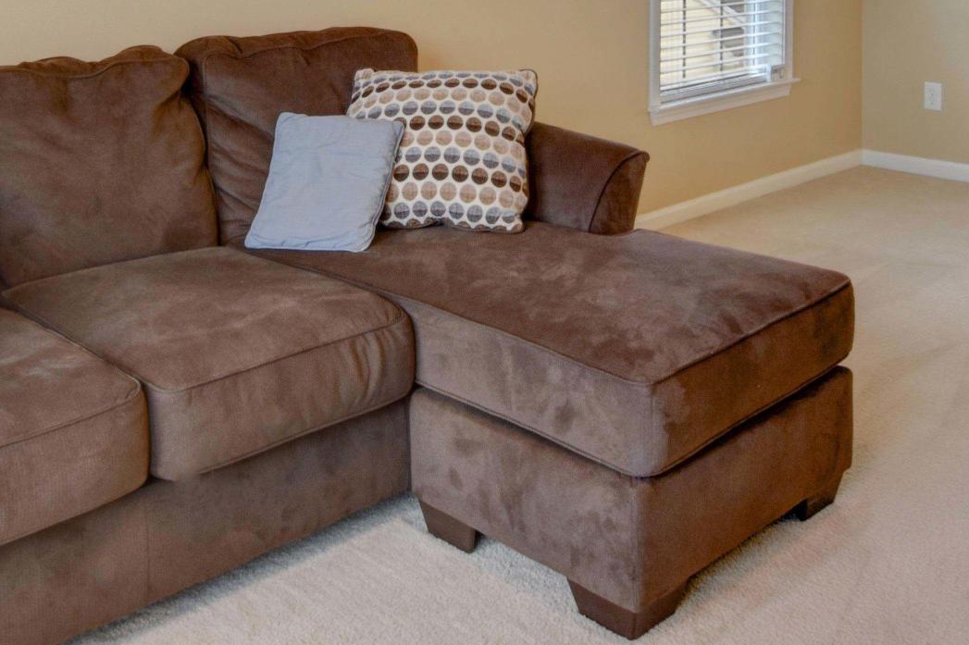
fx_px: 1157
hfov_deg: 45.4
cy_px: -69
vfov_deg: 28.3
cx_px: 433
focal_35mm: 43
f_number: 20
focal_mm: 10
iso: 400
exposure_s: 3
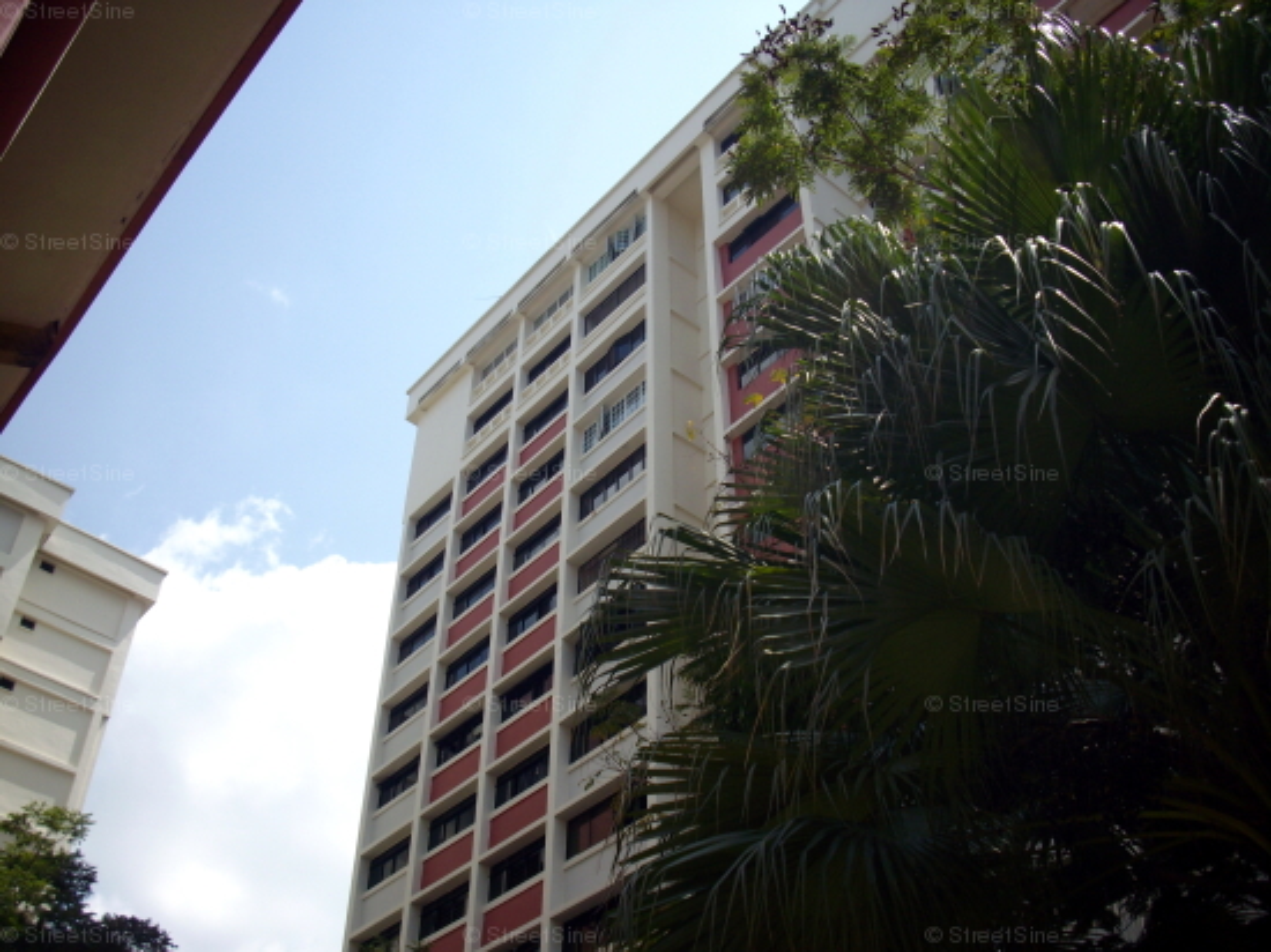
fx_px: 1358
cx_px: 636
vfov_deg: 38.6
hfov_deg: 50.2
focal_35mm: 37
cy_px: 476
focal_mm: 6.2
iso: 80
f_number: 5.6
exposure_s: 1/320
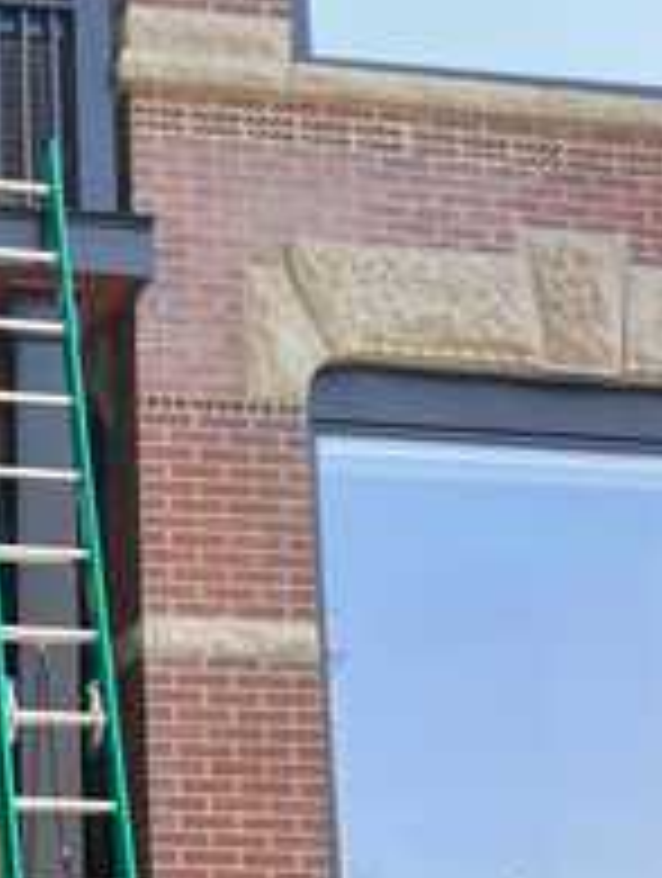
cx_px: -221
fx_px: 2186
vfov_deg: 22.3
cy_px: 734
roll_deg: -1.0
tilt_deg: +14.0
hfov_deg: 16.2
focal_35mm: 86
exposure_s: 1/154
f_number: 1.8
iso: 20
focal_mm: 3.99
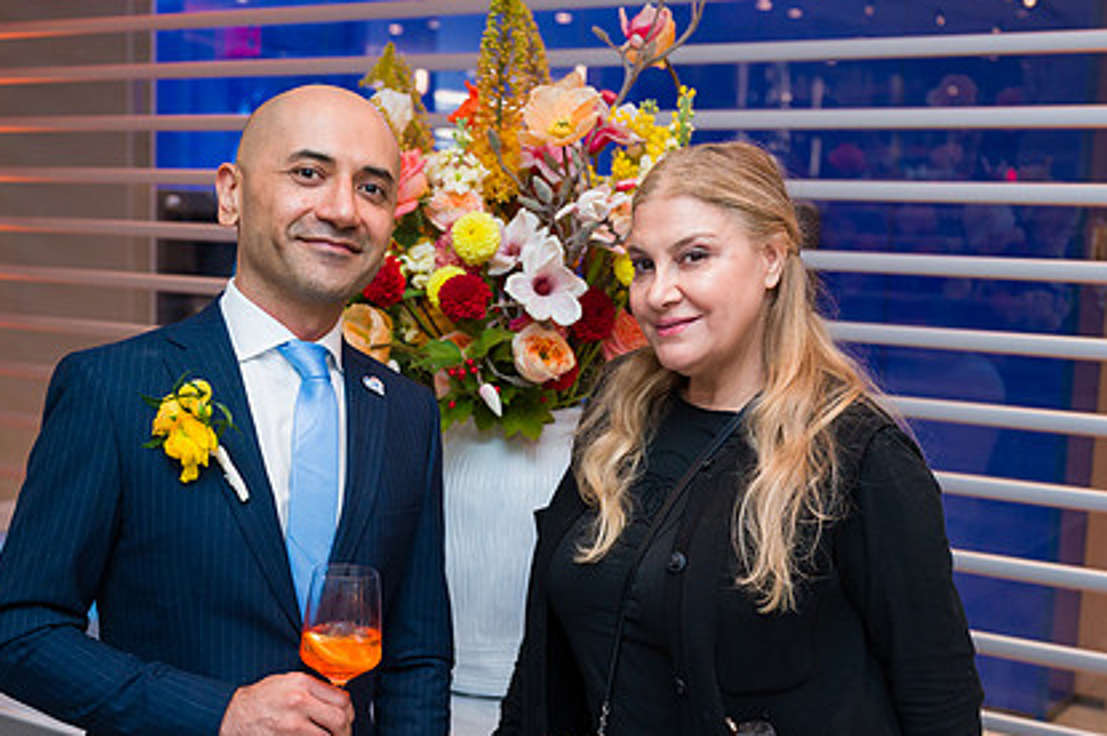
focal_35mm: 52
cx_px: 482
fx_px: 1598
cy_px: 448
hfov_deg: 38.2
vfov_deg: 25.9
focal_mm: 35
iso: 800
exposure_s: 1/200
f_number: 3.2
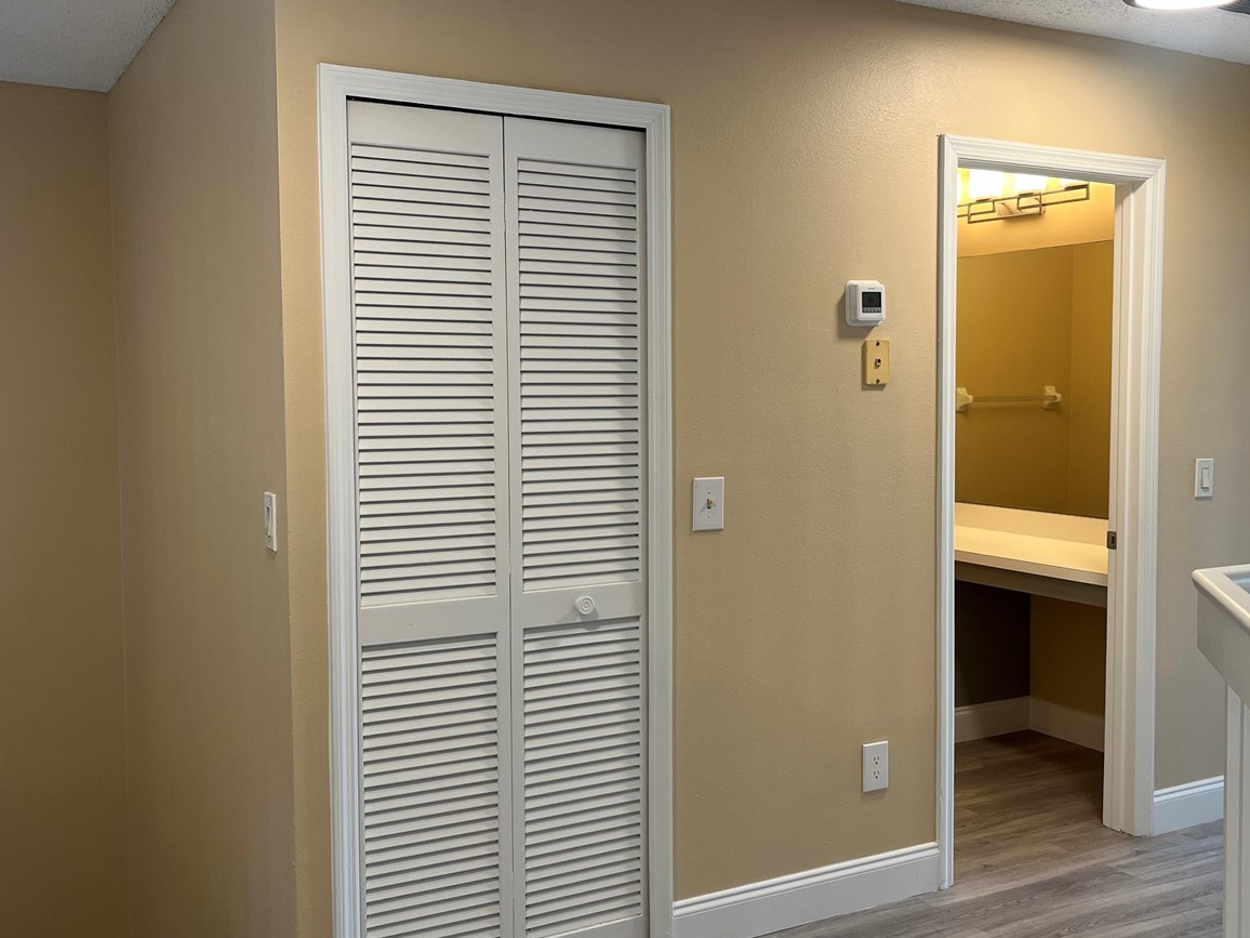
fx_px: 1300
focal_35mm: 36
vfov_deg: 39.7
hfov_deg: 51.3
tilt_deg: -4.2
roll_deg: +0.5
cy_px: 457
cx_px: 684
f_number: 1.6
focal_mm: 5.1
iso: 64
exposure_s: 1/60
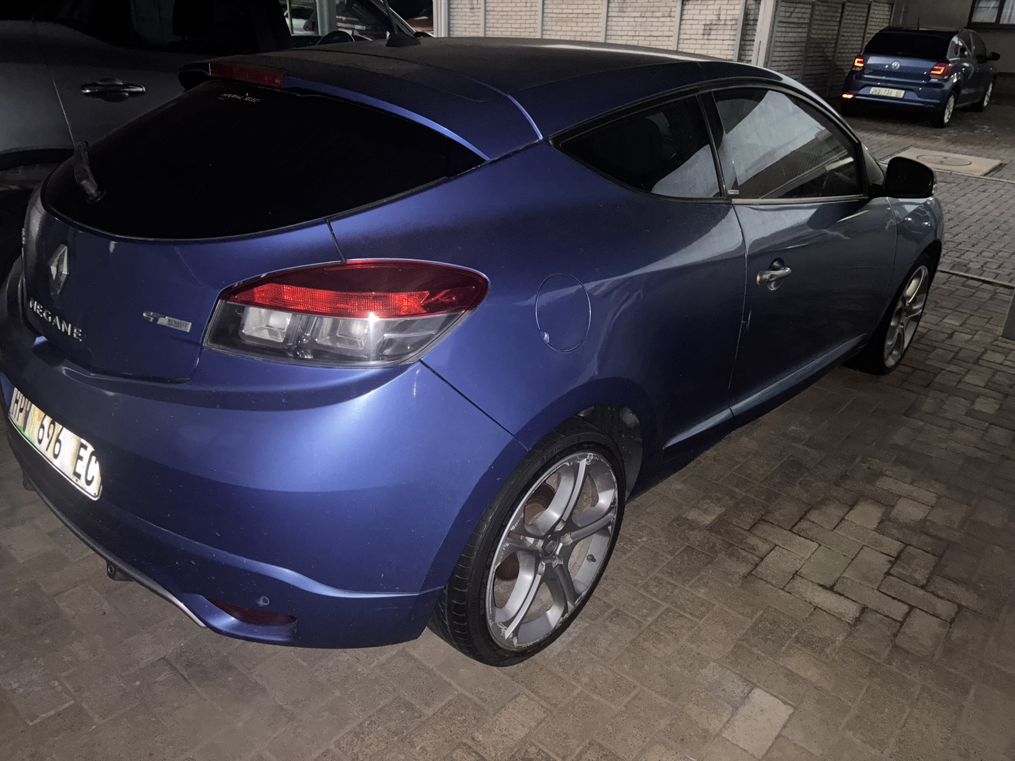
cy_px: 380
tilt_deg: -23.8
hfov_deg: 67.3
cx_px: 508
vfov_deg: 53.1
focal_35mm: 26
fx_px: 762
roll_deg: -1.4
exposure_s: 1/4
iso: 400
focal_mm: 5.96
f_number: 1.6
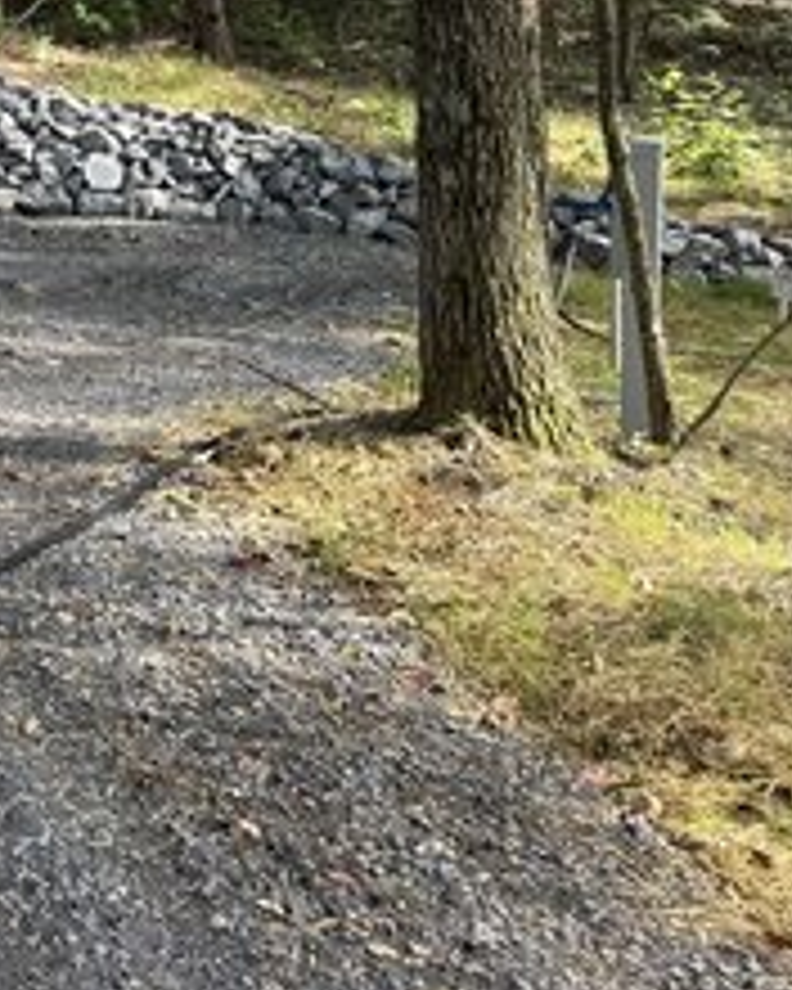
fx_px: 1992
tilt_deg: -0.6
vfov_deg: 26.8
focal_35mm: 68
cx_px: -558
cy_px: 68
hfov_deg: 18.5
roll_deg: +0.7
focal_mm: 6.76
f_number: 1.78
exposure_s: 1/301
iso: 80
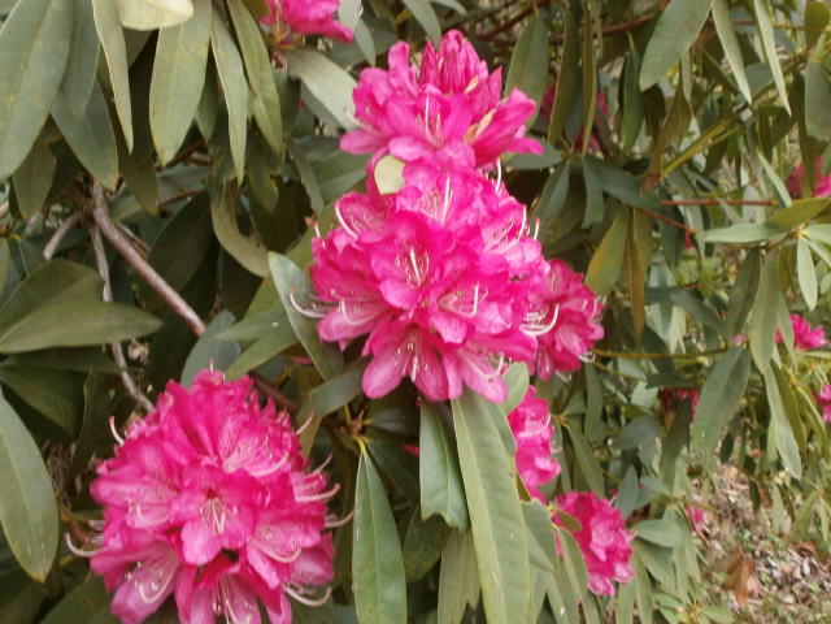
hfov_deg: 56.8
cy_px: 312
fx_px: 768
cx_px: 416
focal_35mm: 32
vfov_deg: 44.2
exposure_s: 1/20
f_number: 3.1
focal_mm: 5.8
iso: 125
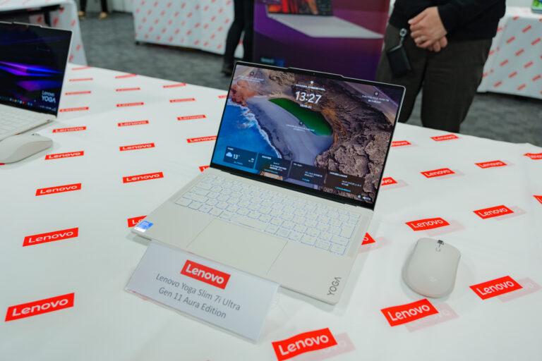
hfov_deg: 71.5
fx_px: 376
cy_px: 180
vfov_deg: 51.3
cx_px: 271
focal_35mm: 25
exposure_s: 1/125
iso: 500
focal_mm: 25
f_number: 4
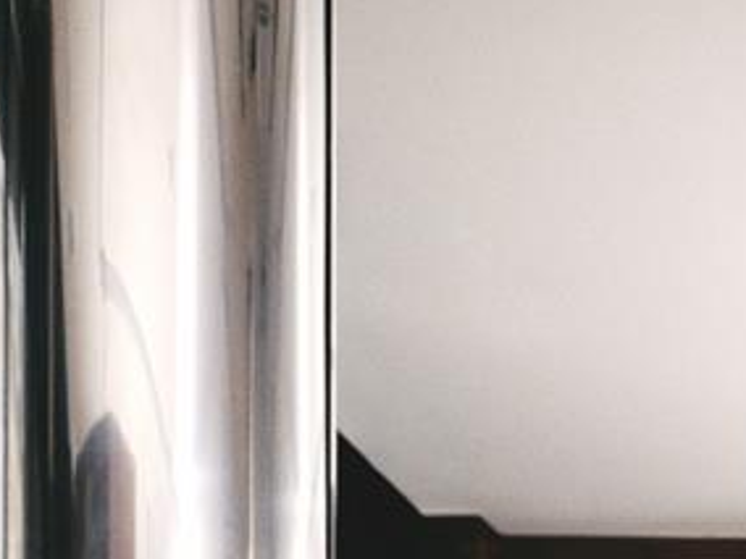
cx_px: 1773
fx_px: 4504
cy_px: 1588
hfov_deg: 8.6
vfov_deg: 6.6
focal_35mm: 209
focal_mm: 36.9
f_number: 8
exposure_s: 1/125
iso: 800
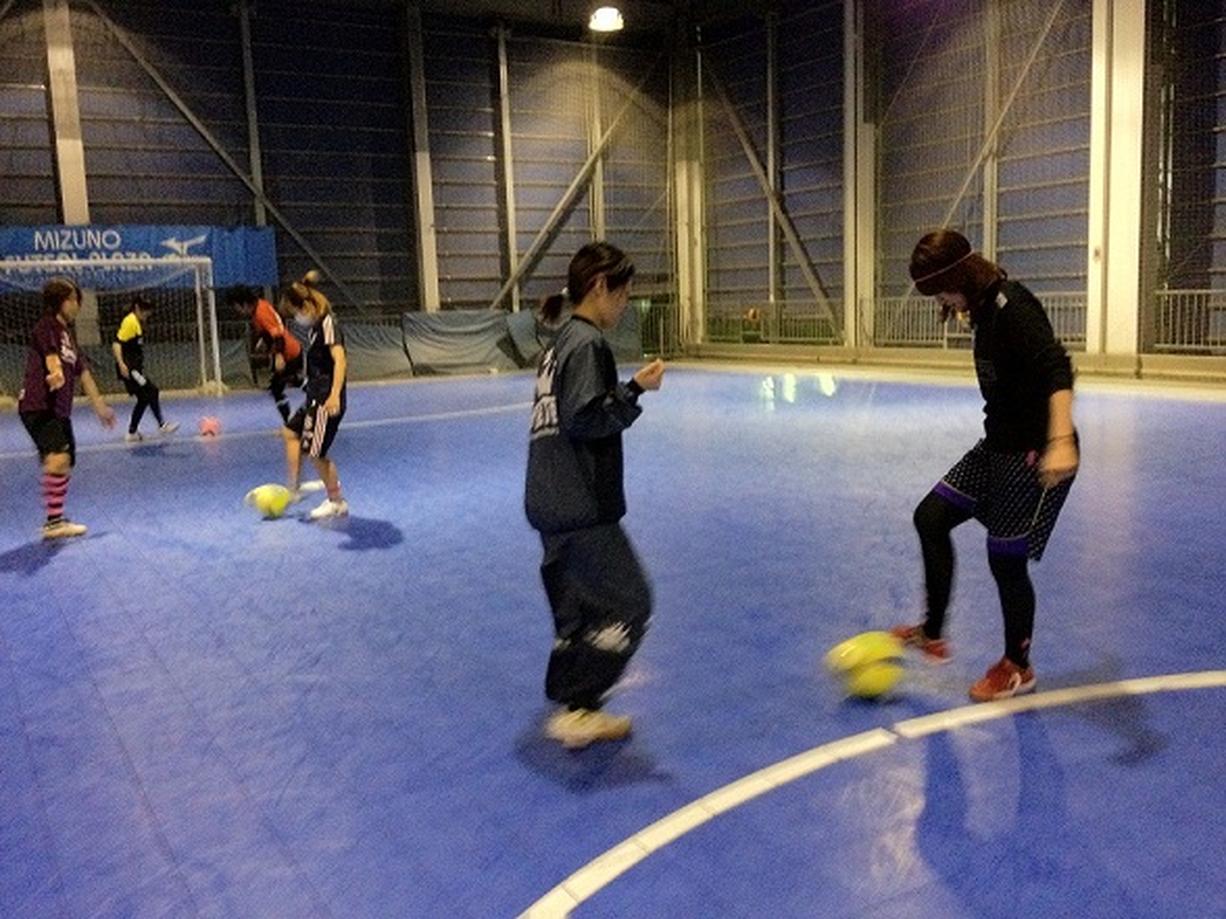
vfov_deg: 40.7
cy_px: 460
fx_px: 1240
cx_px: 613
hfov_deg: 52.6
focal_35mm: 35
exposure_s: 1/17
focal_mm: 4.28
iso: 640
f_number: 2.4
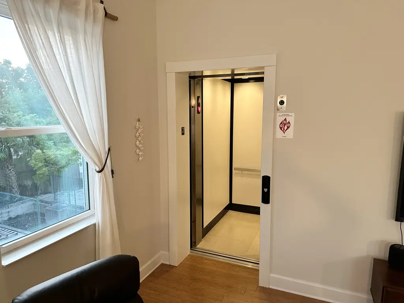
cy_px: 152
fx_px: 280
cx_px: 202
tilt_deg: -7.7
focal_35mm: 24
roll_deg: -0.2
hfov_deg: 71.6
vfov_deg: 56.8
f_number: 1.78
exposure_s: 1/60
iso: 400
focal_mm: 6.86
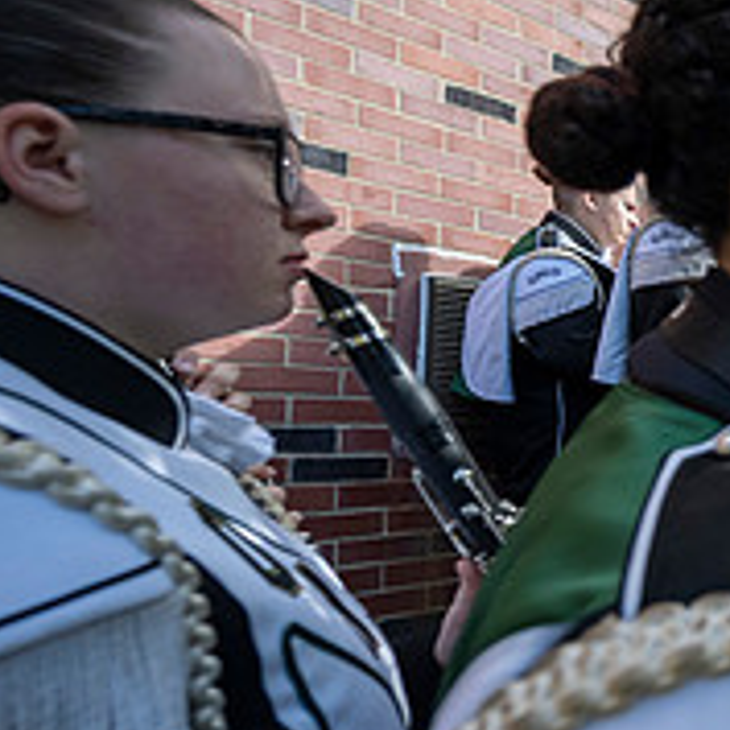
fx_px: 930
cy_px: 365
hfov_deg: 26.6
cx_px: 1155
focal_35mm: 39
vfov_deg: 42.8
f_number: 4.5
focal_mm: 14
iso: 320
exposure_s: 1/500
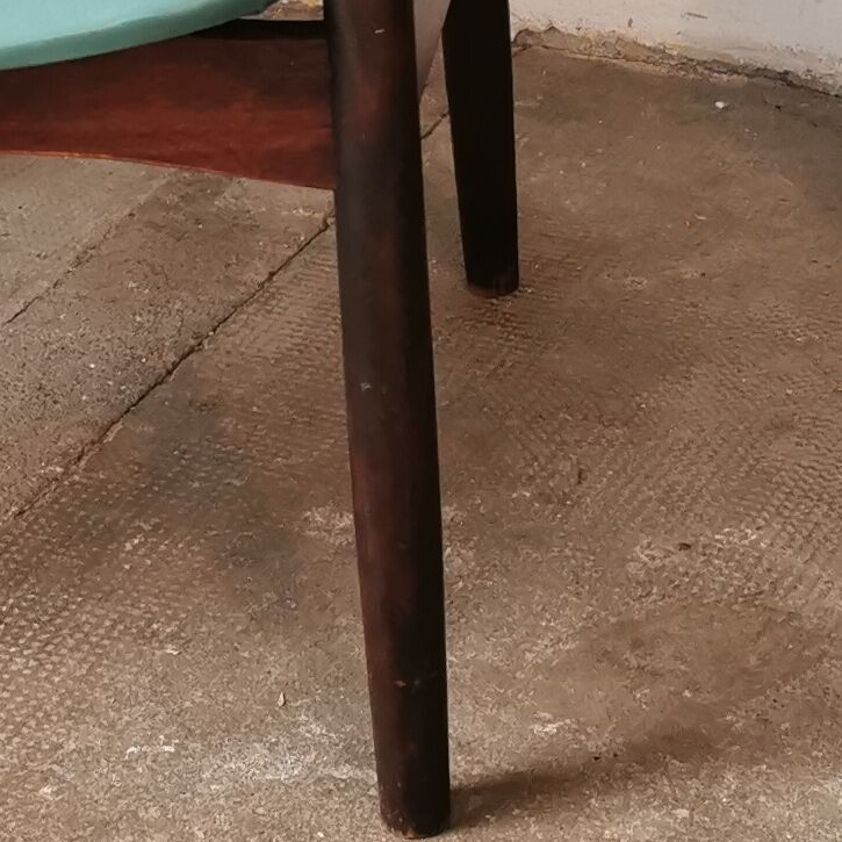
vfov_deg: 14.2
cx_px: 605
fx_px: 3302
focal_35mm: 120
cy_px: -64
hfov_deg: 14.5
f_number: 1.6
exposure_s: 1/60
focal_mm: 5.56
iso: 250
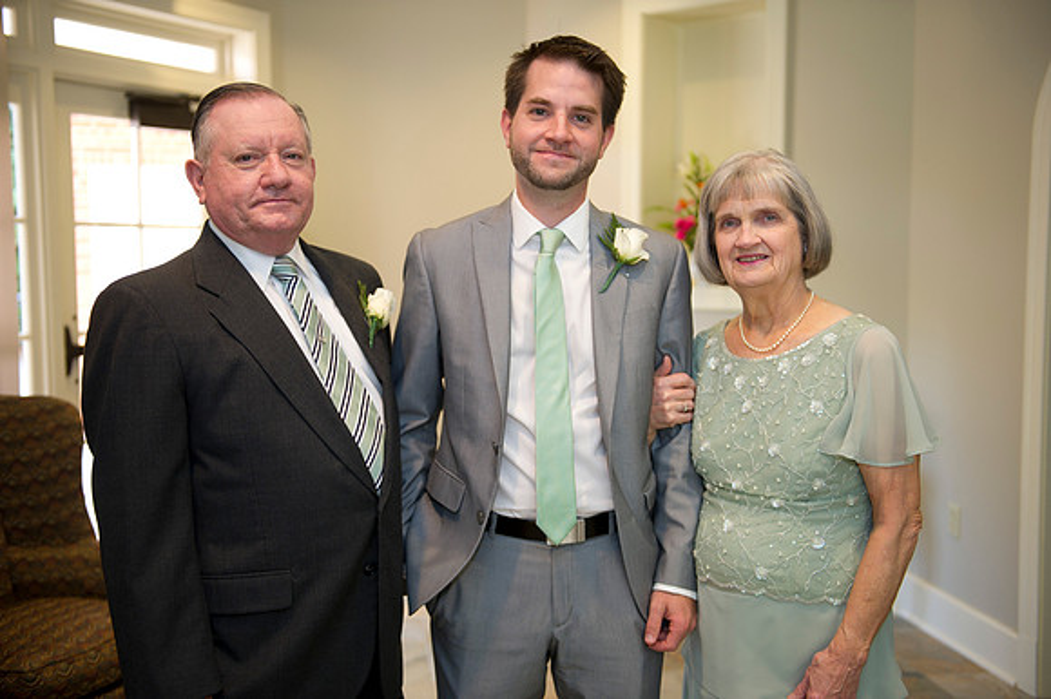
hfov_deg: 48.5
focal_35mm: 40
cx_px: 526
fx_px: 1167
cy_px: 350
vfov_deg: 33.4
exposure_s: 1/160
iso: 800
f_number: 2.8
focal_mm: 40
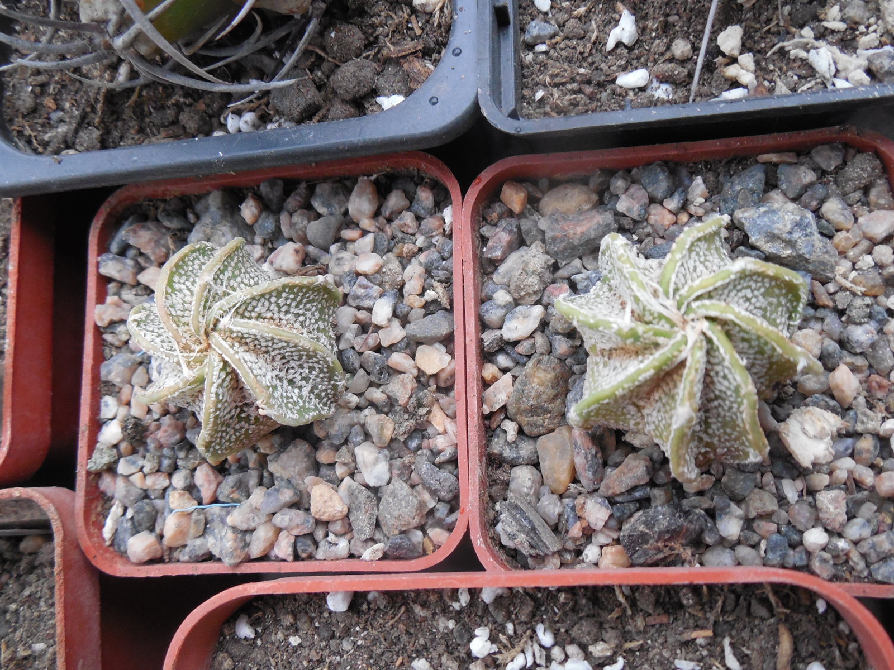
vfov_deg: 45.4
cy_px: 335
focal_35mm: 31
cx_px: 447
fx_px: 801
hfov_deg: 58.4
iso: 400
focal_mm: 5.6
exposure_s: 1/30
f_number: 3.6
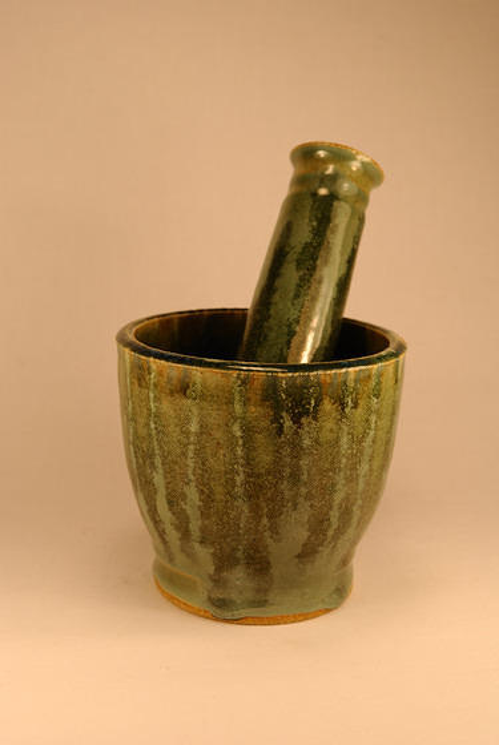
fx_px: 1119
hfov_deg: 25.1
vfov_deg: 36.8
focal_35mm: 54
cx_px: 250
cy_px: 372
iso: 100
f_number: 8
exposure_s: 1/320
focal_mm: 36
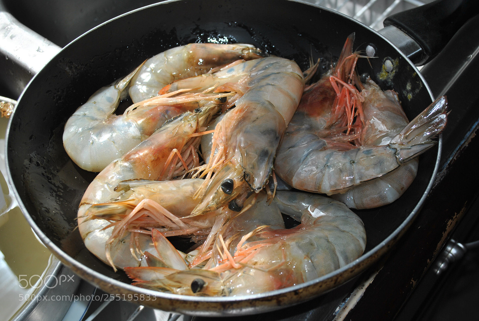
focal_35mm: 44
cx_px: 240
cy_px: 160
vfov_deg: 30.9
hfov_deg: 44.9
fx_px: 579
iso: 100
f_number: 6.3
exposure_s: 1/200
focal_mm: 29
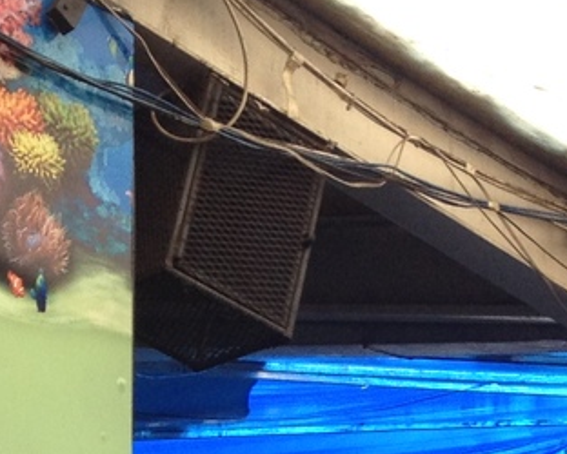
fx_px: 2939
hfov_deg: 11.0
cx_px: 100
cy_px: 952
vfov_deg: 8.3
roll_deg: +1.3
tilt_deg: -2.2
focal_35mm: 175
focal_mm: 4.28
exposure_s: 1/217
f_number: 2.4
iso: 50
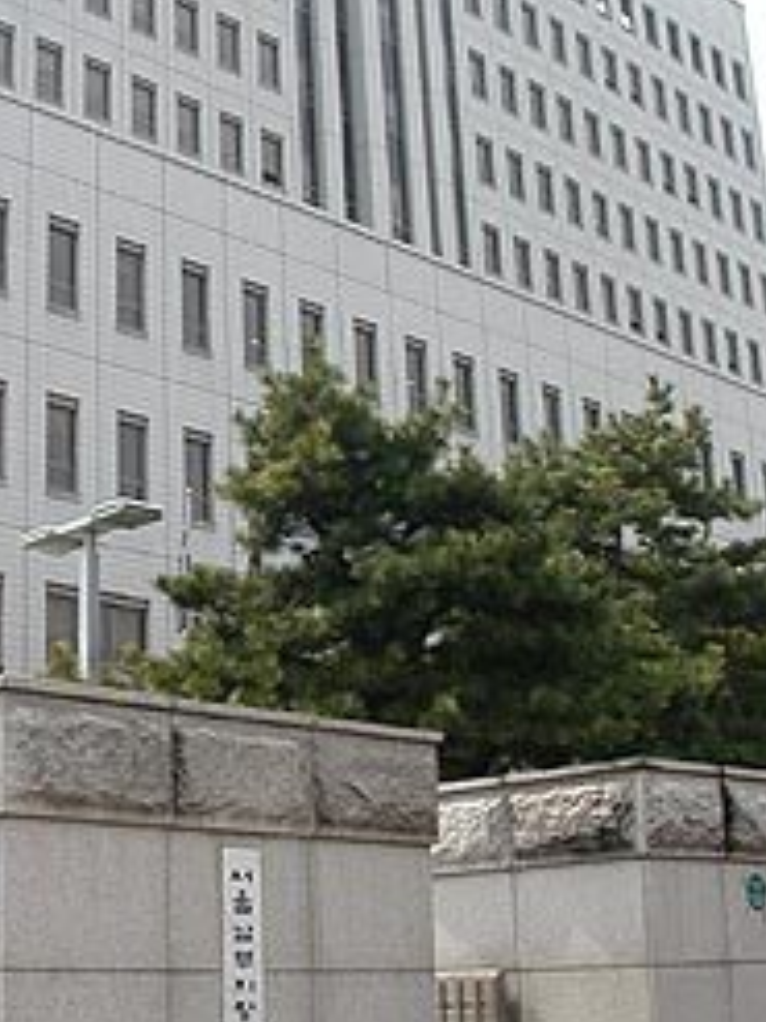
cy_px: 542
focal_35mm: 60
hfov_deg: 24.2
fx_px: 1772
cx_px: 207
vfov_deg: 32.2
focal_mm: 5.6
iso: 100
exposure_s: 1/336
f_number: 4.5
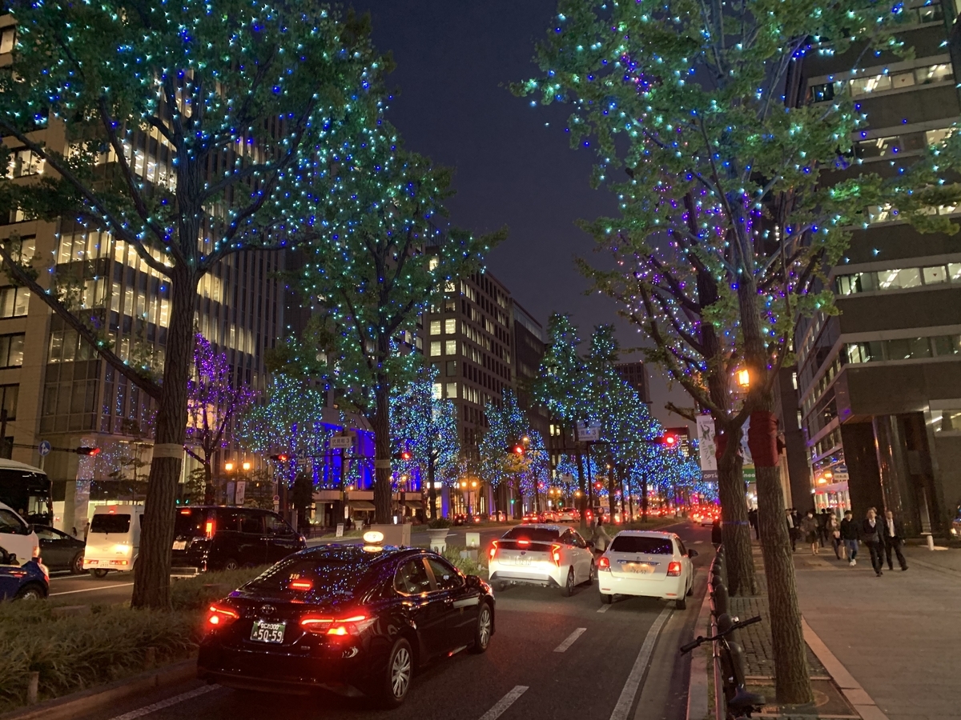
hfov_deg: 67.3
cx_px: 480
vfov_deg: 53.1
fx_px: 722
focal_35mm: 26
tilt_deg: +12.8
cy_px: 360
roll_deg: +2.4
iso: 640
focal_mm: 4.25
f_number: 1.8
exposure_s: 1/30
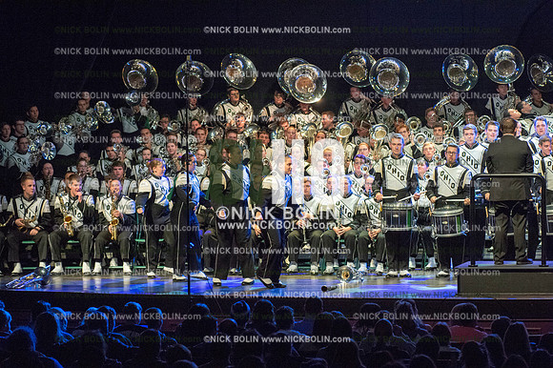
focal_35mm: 140
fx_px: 2149
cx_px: 276
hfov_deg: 14.7
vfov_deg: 9.8
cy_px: 184
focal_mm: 140
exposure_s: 1/400
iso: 8000
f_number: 5.6
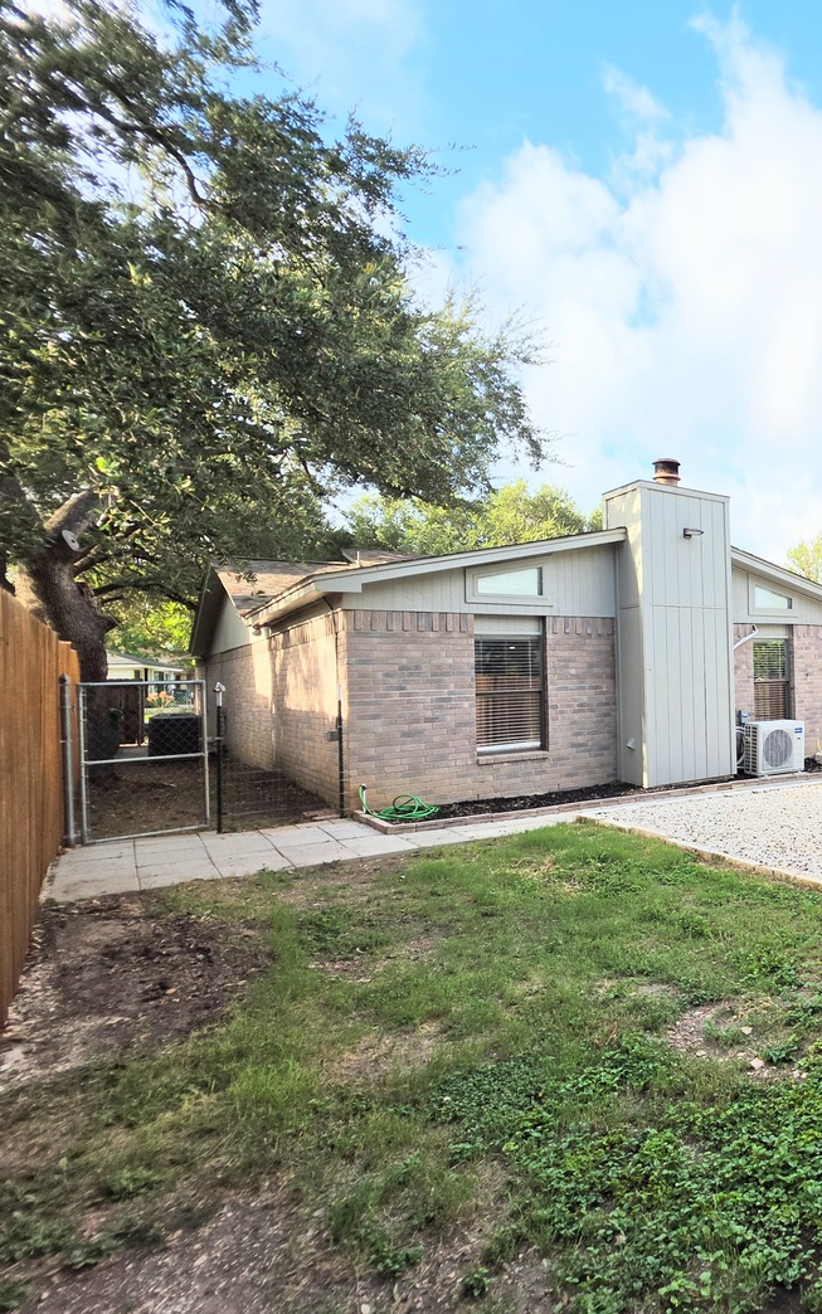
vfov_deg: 88.0
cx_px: 822
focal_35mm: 19
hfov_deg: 50.4
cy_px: 665
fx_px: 681
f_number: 1.9
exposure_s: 1/973
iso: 32
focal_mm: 2.2
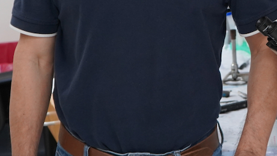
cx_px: 256
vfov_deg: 9.2
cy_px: 7
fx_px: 962
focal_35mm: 131
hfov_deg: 16.2
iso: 1600
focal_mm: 45
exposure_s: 1/160
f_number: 4.5
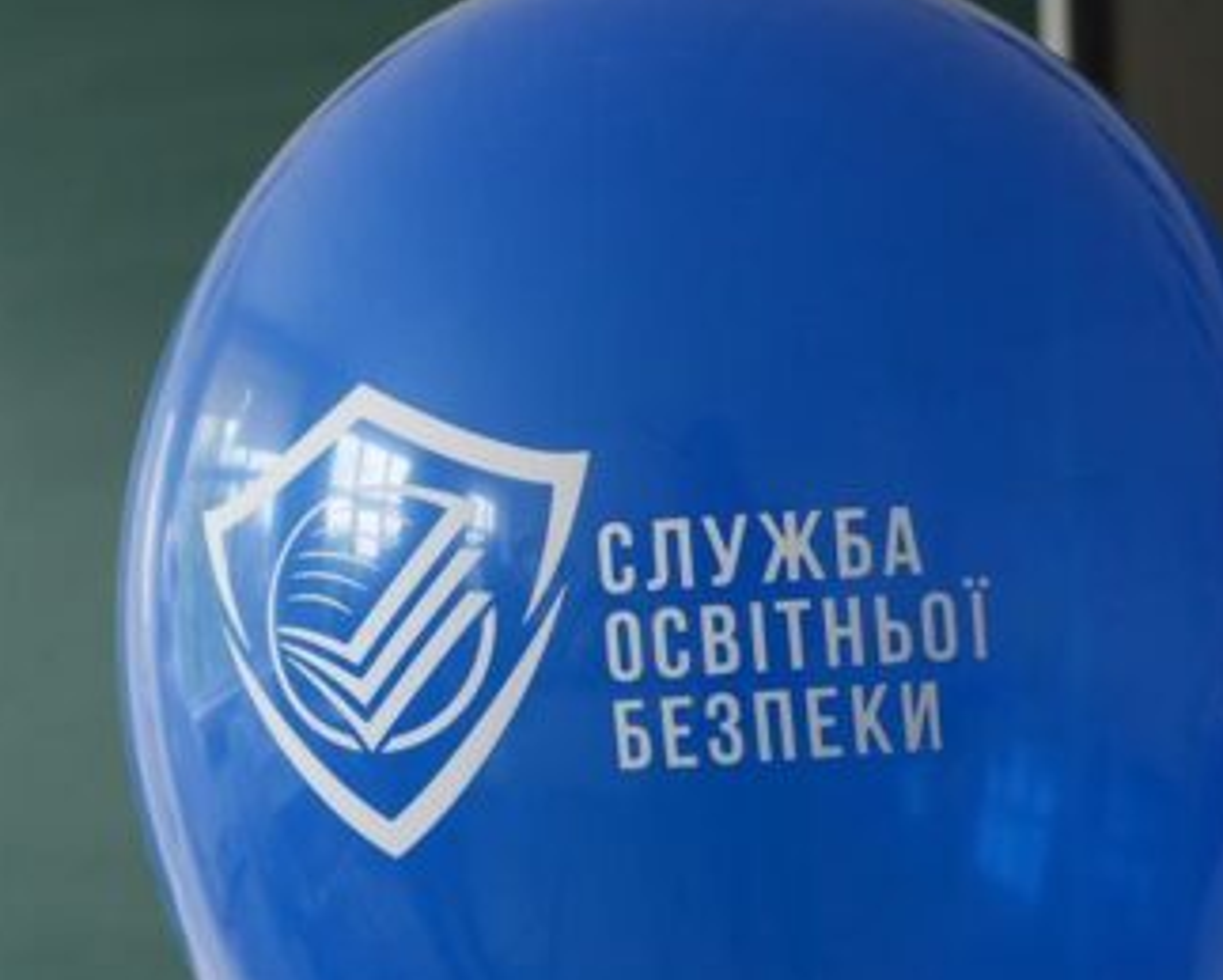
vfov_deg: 14.4
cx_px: 155
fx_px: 3876
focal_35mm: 107
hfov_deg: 17.7
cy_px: 562
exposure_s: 1/160
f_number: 4
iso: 800
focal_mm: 36
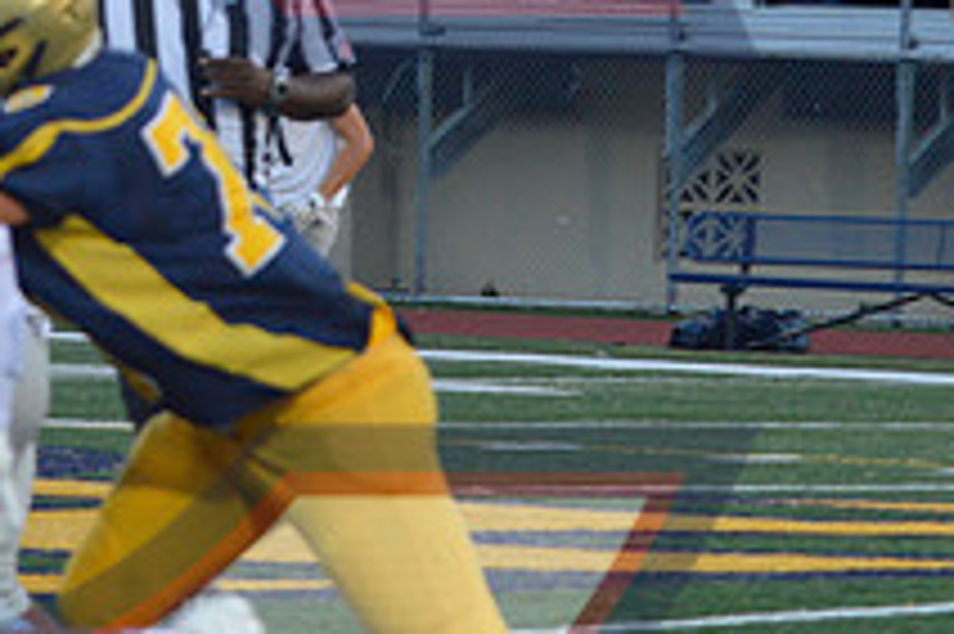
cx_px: -230
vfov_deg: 3.3
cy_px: 243
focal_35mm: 410
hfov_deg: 5.0
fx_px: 10856
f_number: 5.6
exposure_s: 1/400
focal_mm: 100
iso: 800
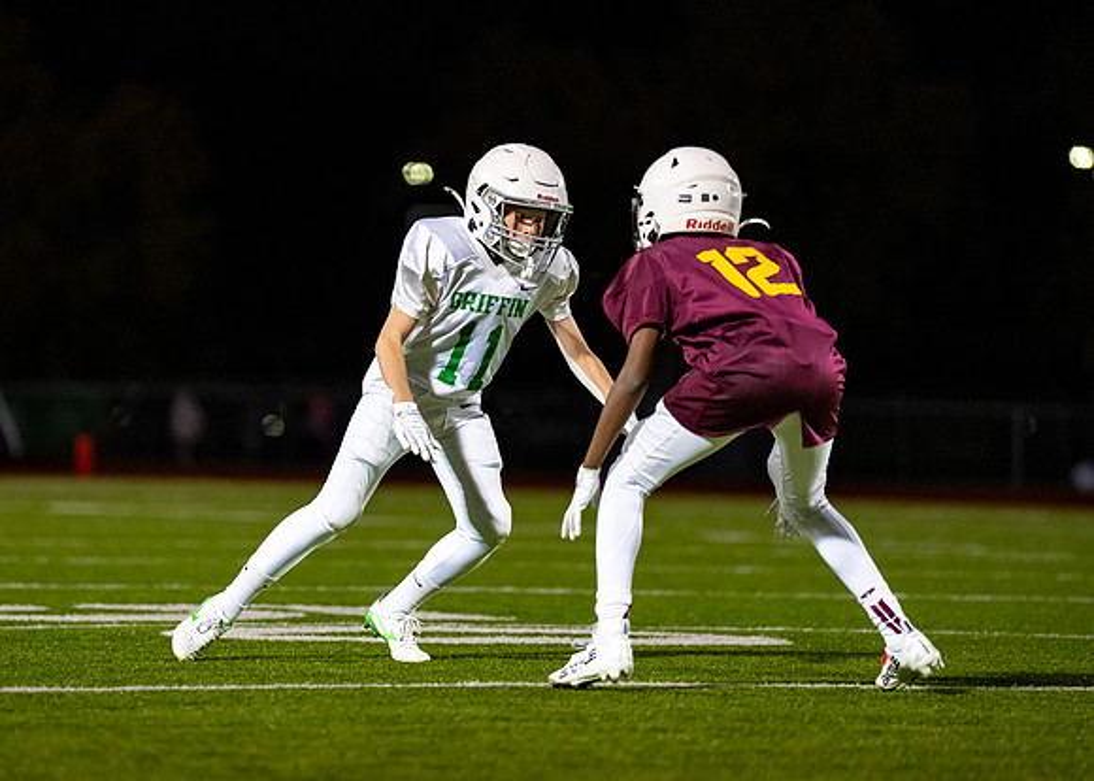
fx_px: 8301
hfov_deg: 7.5
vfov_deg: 5.4
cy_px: 304
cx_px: 349
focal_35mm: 267
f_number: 2.8
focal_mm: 200
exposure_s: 1/1250
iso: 5000
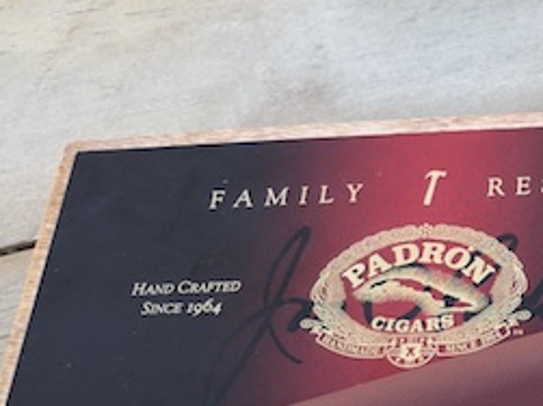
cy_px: 316
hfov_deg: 23.1
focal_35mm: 78
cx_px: 640
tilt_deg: -58.7
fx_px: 1223
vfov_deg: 18.7
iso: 20
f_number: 1.8
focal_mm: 4
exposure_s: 1/154
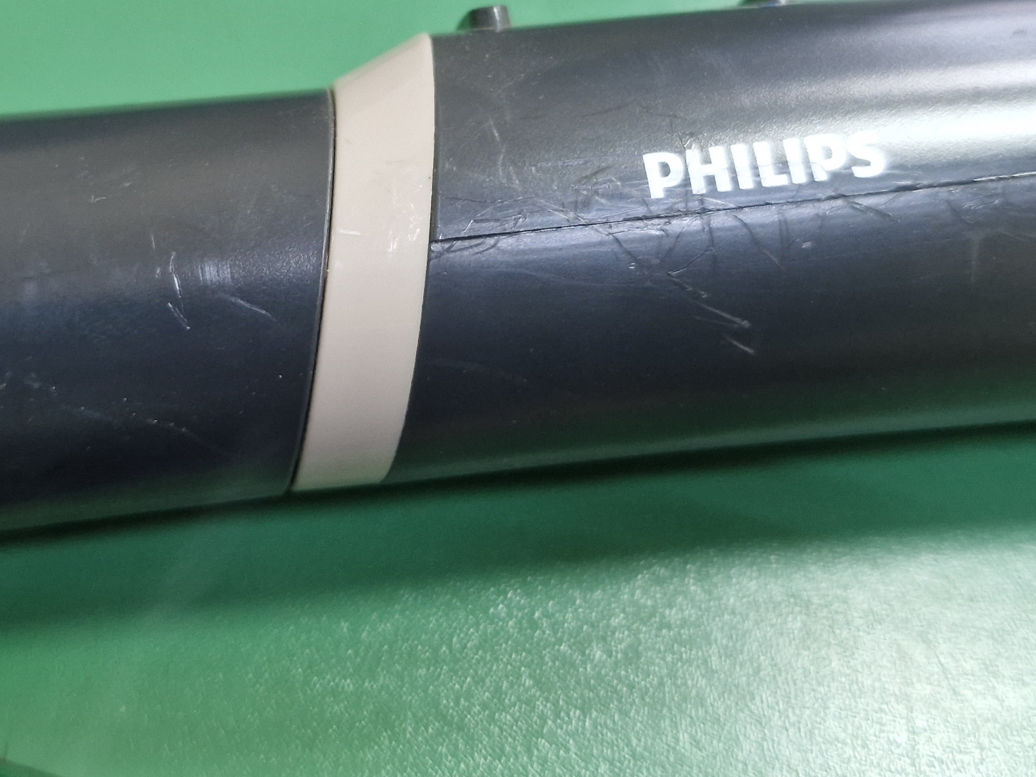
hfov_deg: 41.6
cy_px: 164
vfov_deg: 31.4
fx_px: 1347
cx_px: 353
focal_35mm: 45
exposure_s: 1/100
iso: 80
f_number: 1.8
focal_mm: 5.54
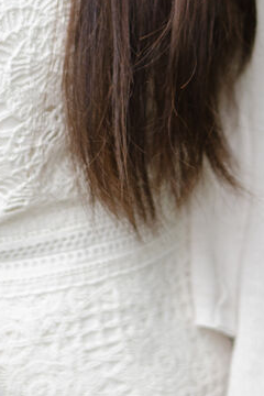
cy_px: -63
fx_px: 2750
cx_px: 74
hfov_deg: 5.5
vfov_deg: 8.2
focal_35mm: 250
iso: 80
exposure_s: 1/1000
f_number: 1.4
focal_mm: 50
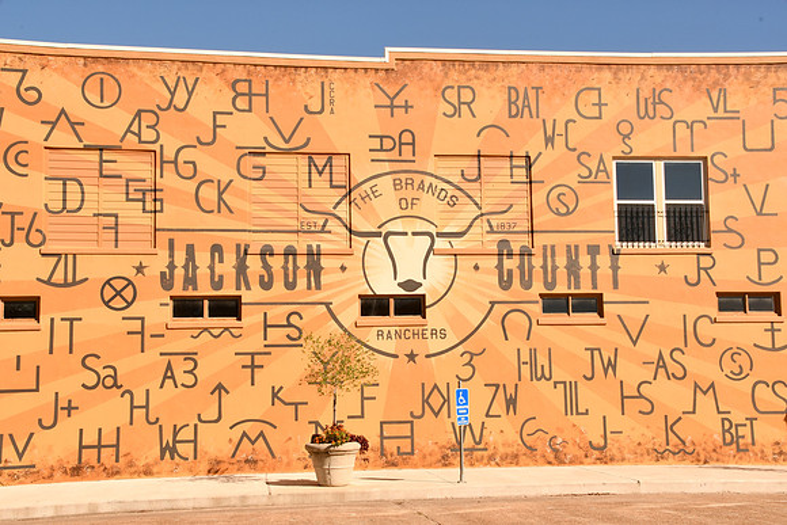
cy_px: 262
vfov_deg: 28.1
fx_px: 1050
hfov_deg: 41.1
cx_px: 394
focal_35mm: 48
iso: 250
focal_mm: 32
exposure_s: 1/160
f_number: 22
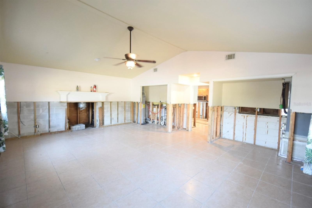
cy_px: 104
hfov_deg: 100.4
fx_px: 130
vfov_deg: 77.3
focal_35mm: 15
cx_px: 156
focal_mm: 10
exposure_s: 1/50
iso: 2000
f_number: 4
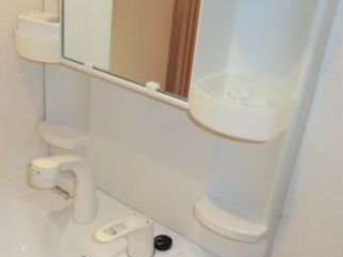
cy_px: 200
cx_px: 85
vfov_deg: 29.7
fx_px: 476
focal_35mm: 48
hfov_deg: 38.6
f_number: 3.2
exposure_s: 1/60
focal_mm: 4.3
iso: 400
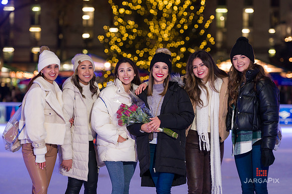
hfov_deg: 16.8
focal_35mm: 122
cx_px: 153
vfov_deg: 11.2
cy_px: 92
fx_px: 988
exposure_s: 1/200
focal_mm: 116
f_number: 3.2
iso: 2000
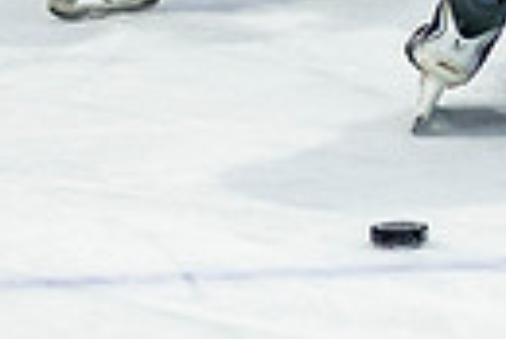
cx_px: 993
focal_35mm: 572
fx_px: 8049
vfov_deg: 2.4
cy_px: -160
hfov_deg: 3.6
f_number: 3.2
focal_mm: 70
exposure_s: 1/800
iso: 1600
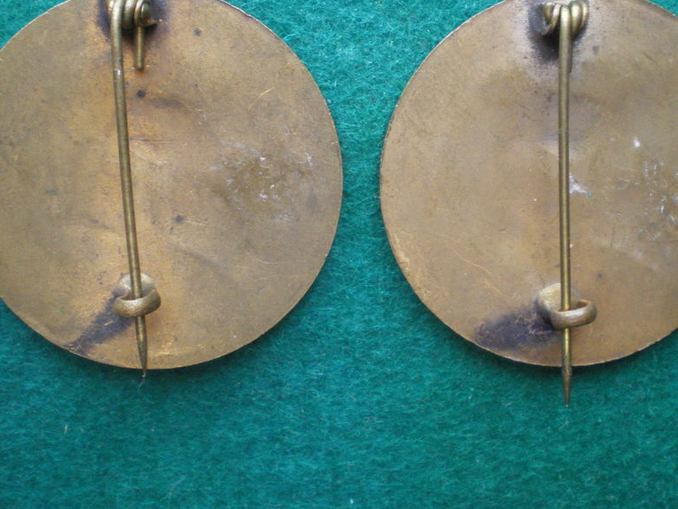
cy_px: 204
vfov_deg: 29.6
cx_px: 350
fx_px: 960
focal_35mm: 49
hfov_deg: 38.9
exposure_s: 1/50
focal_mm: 6.3
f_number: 3.1
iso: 320
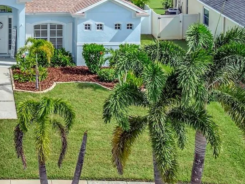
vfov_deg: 22.2
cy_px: 29
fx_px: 460
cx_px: -19
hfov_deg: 27.5
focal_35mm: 65
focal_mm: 12.29
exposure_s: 1/2500
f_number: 2.8
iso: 110
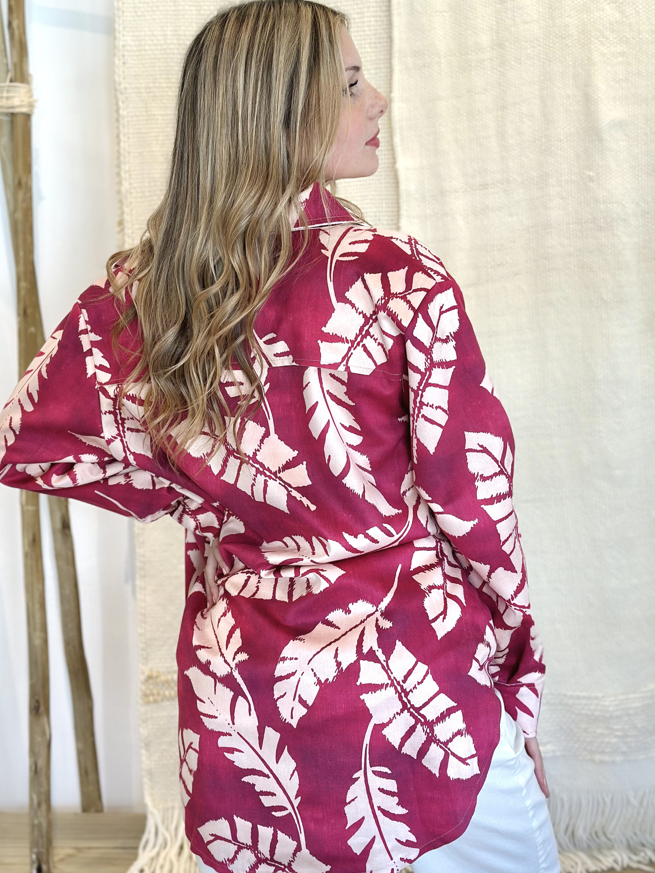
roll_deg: +1.0
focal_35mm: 56
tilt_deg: -5.8
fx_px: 1413
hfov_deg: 26.1
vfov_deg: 34.3
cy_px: 448
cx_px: 287
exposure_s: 1/106
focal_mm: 6.86
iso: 64
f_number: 1.78
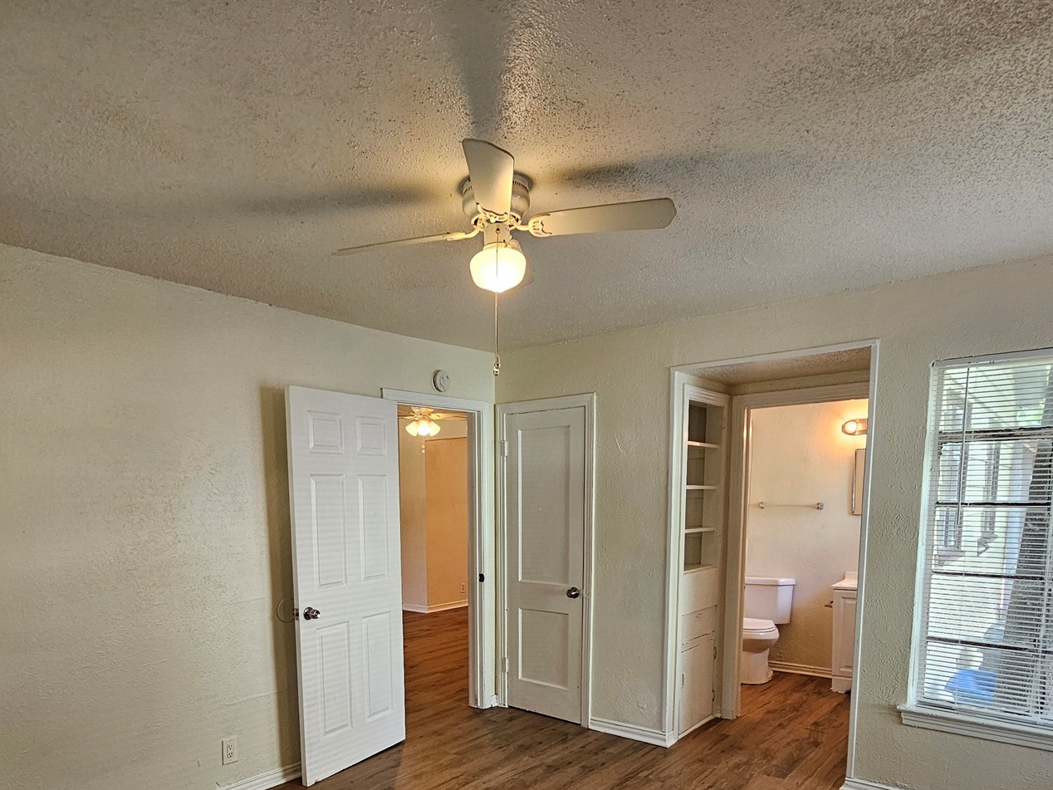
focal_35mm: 21
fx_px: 639
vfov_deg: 60.5
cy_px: 579
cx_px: 453
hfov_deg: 78.6
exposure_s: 1/60
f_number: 2.2
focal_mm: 2.2
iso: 160
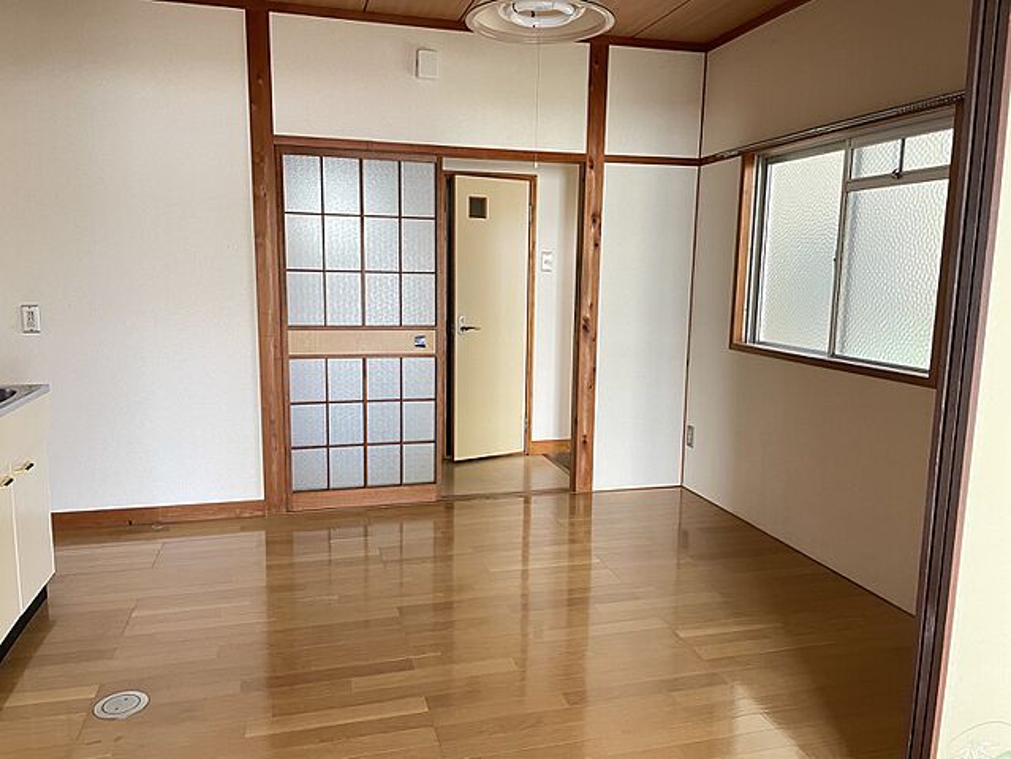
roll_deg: -0.4
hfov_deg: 67.3
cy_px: 380
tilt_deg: -8.3
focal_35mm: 26
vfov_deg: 53.1
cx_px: 506
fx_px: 760
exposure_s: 1/60
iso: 400
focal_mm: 4.2
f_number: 1.6
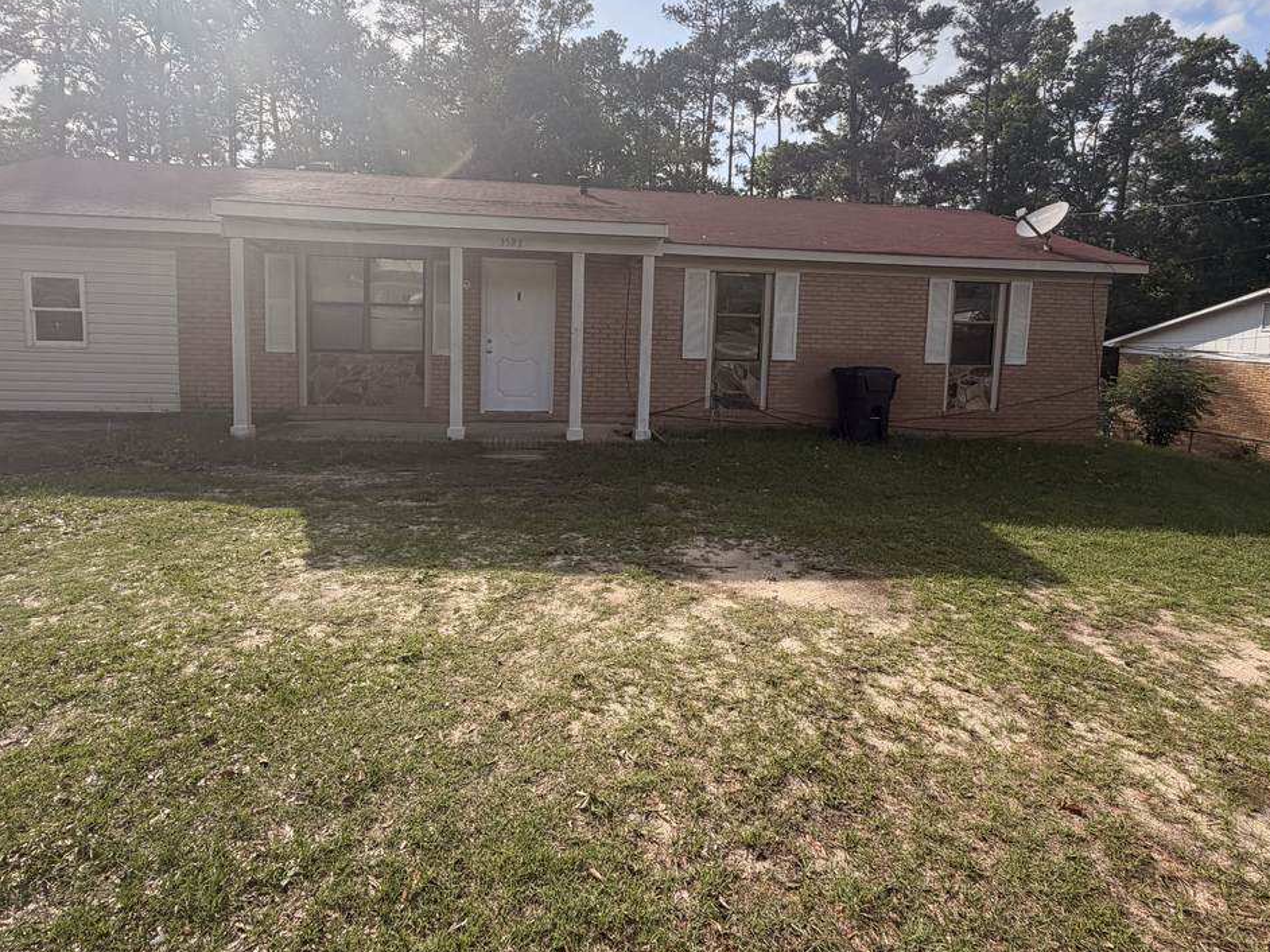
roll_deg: -1.0
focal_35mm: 19
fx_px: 697
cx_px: 622
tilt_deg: -5.7
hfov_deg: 84.7
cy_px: 376
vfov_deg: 67.9
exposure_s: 1/1001
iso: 32
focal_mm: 2.22
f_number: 2.2
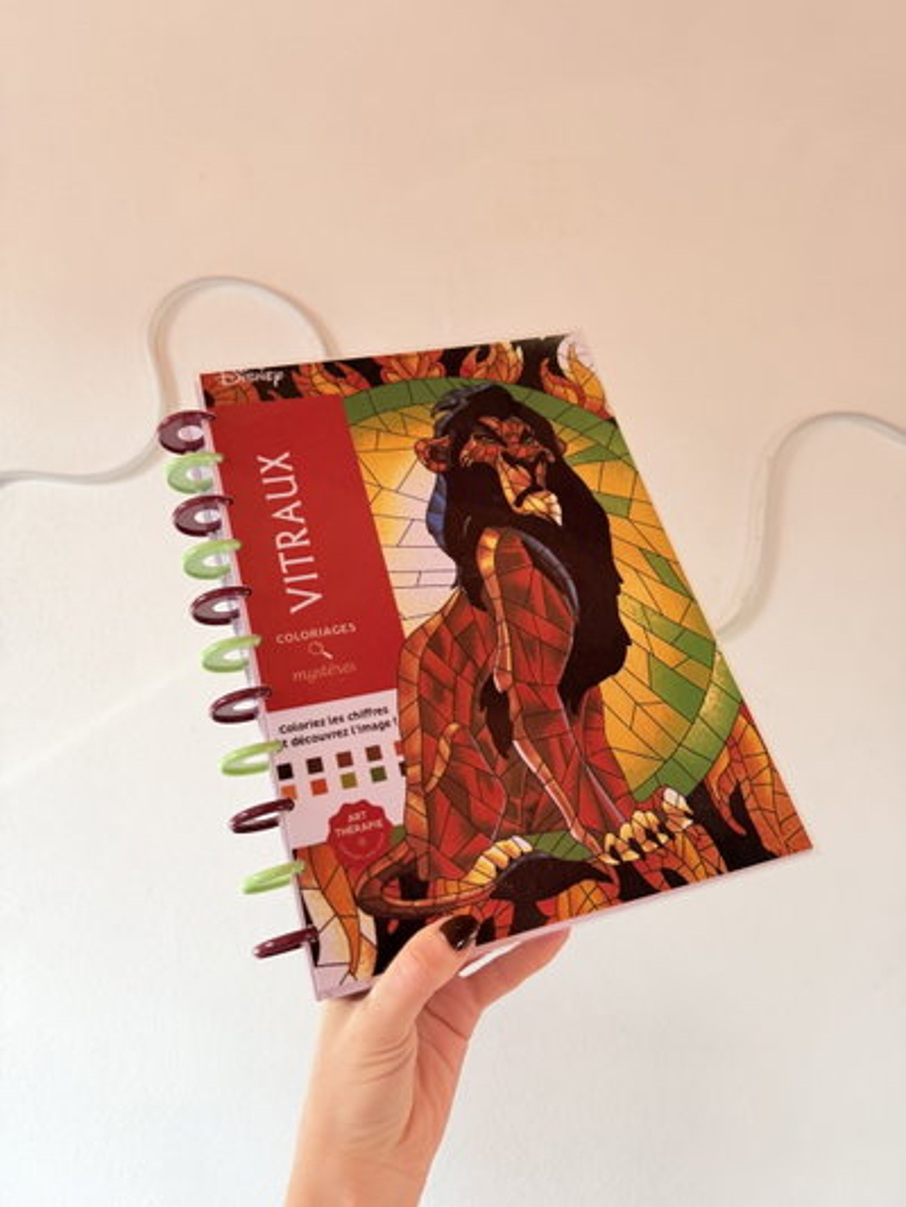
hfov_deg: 56.8
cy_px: 604
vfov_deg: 71.6
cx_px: 453
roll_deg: -7.7
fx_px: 837
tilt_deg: +5.0
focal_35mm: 24
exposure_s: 1/121
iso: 125
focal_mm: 6.76
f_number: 1.78
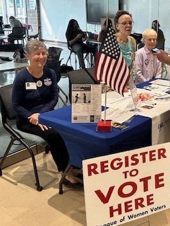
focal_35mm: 47
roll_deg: -0.8
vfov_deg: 40.3
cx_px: 128
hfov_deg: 30.4
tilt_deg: -13.2
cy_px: 92
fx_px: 307
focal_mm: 5.7
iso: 100
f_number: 1.5
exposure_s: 1/75
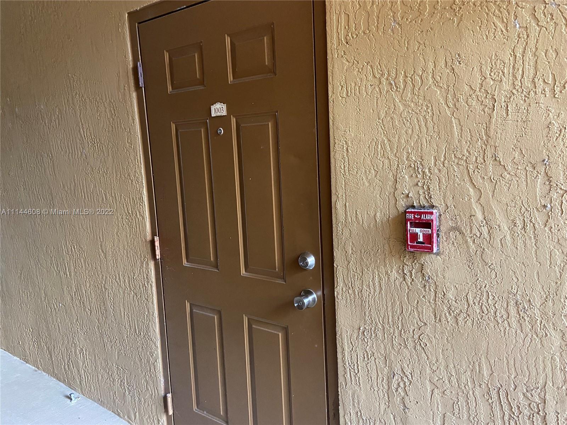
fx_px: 426
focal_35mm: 26
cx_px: 284
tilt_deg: -9.0
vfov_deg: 53.1
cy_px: 212
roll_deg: +3.3
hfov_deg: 67.3
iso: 400
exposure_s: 1/40
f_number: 1.8
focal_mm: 4.25
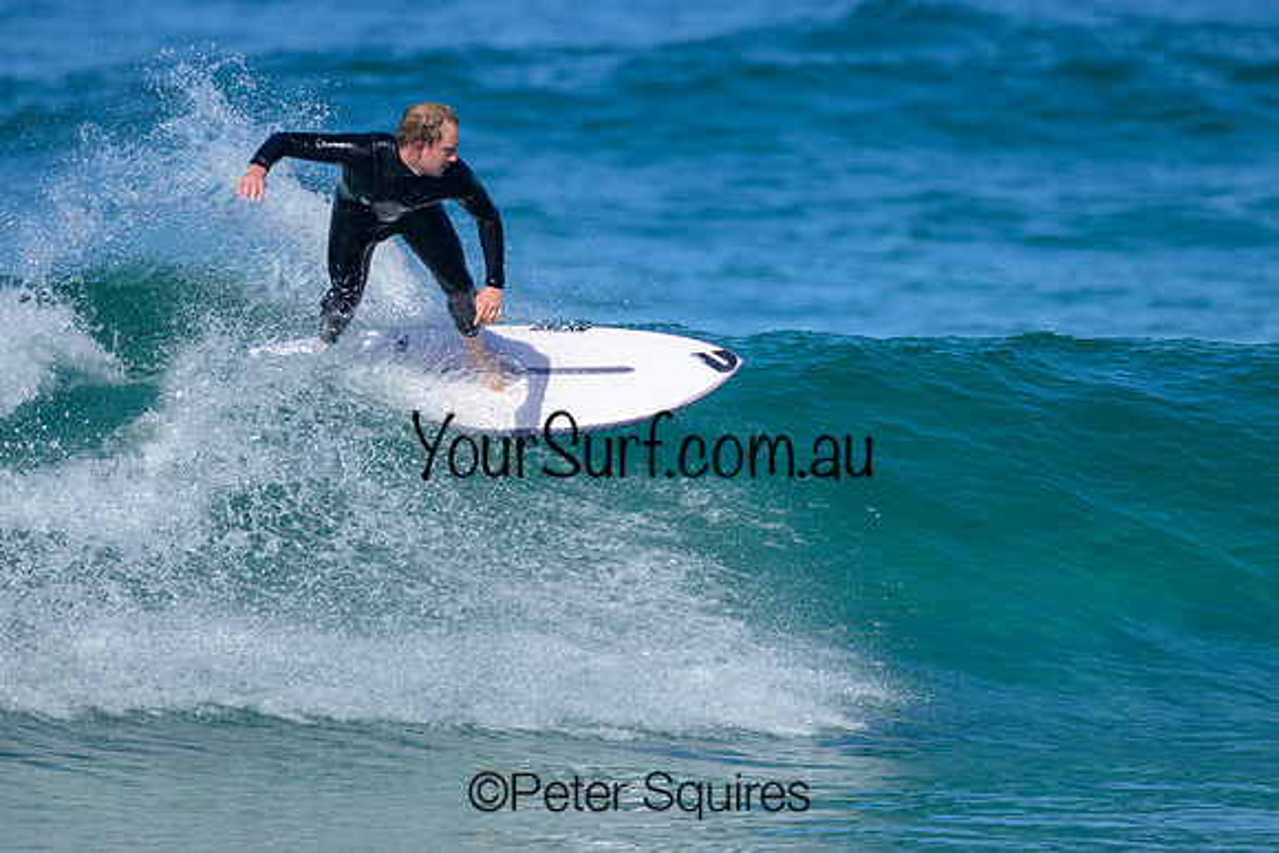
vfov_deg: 1.2
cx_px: 580
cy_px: 411
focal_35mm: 1101
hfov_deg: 1.9
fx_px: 39116
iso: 250
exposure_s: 1/2000
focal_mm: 800
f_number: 6.3
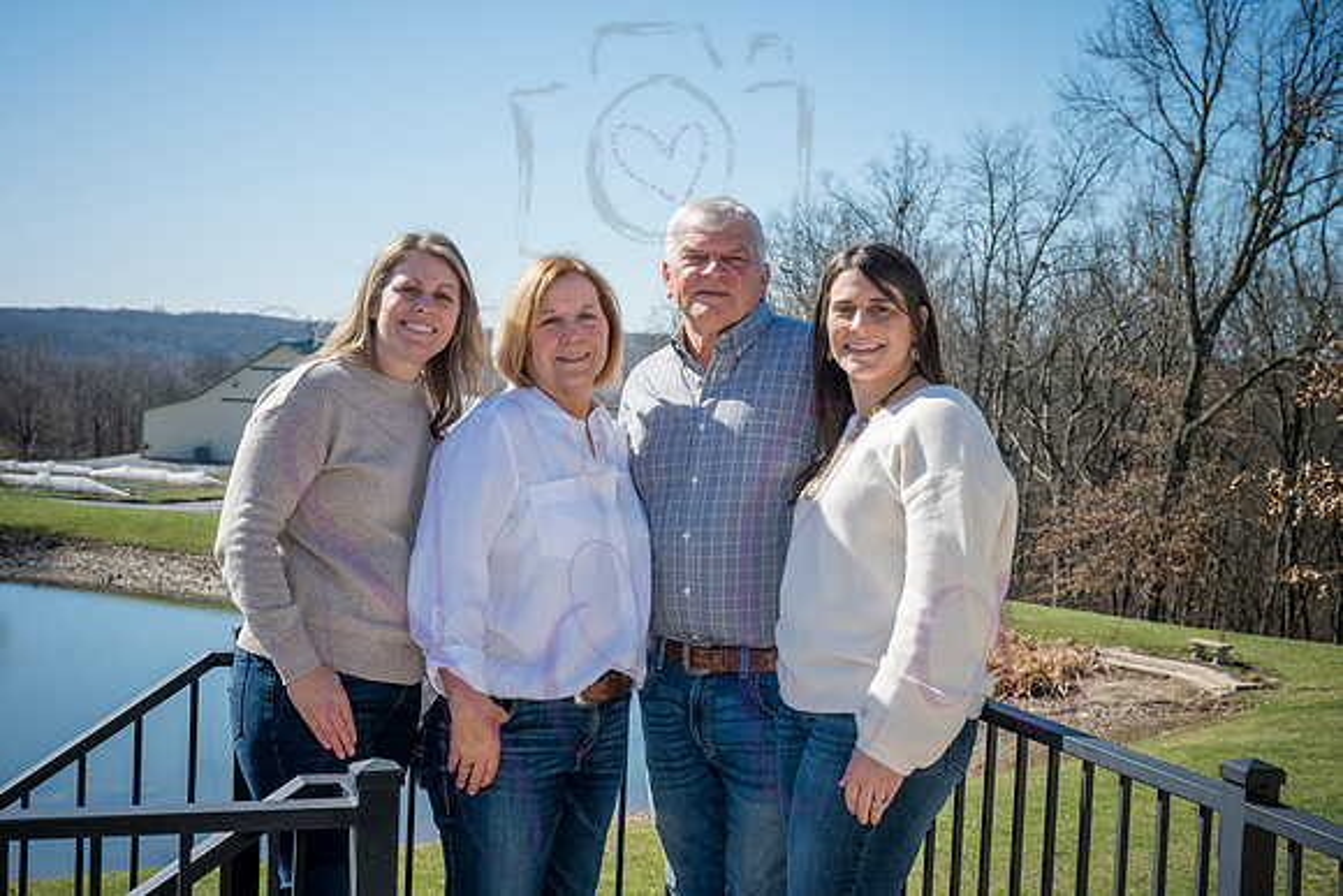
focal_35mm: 51
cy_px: 448
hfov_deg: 38.9
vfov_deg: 26.5
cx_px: 672
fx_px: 1903
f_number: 10
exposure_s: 1/640
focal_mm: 51
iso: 400
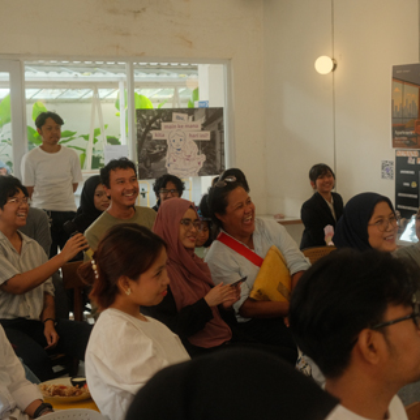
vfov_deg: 26.5
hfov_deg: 26.5
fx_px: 892
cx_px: 214
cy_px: 219
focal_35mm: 65
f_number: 2.8
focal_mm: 27
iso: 1250
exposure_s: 1/500
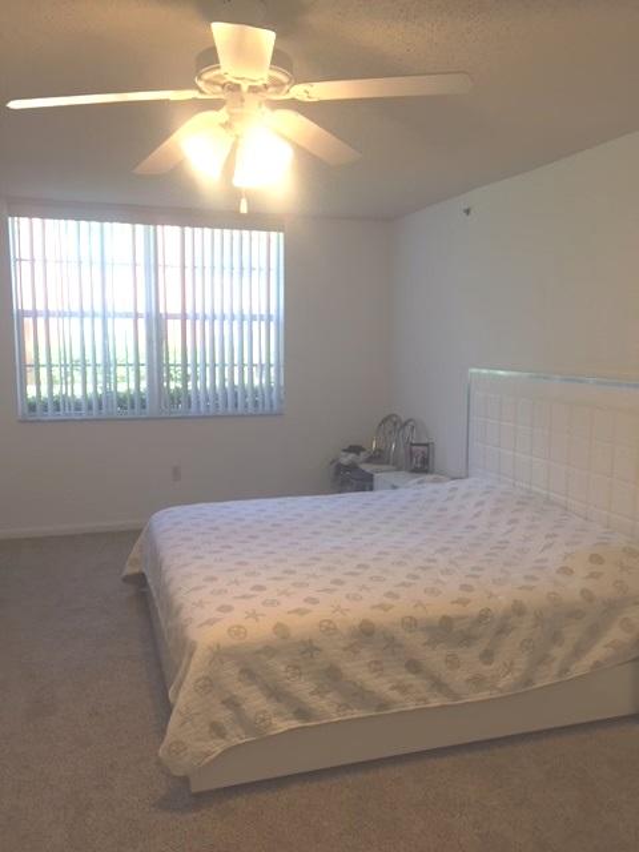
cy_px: 426
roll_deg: -0.8
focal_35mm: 29
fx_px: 714
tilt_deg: -5.9
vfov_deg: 61.7
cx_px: 320
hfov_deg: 48.2
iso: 50
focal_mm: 4.15
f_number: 2.2
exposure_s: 1/120
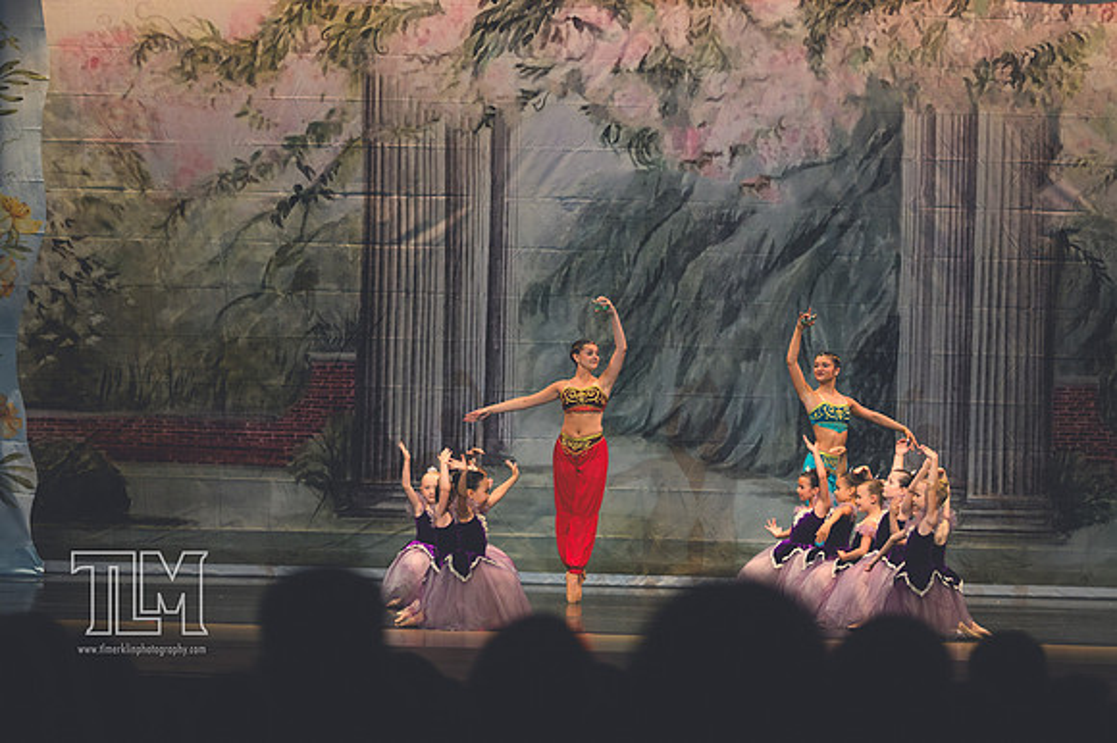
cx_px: 558
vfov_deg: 9.7
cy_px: 372
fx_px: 4403
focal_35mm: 142
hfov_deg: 14.5
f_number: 2.8
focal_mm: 95
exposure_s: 1/500
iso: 800
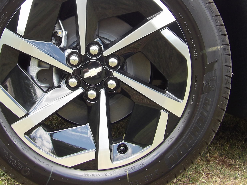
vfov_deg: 18.3
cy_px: 51
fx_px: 571
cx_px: 99
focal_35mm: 80
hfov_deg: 24.4
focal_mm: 8.2
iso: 100
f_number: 3.8
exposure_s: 1/71
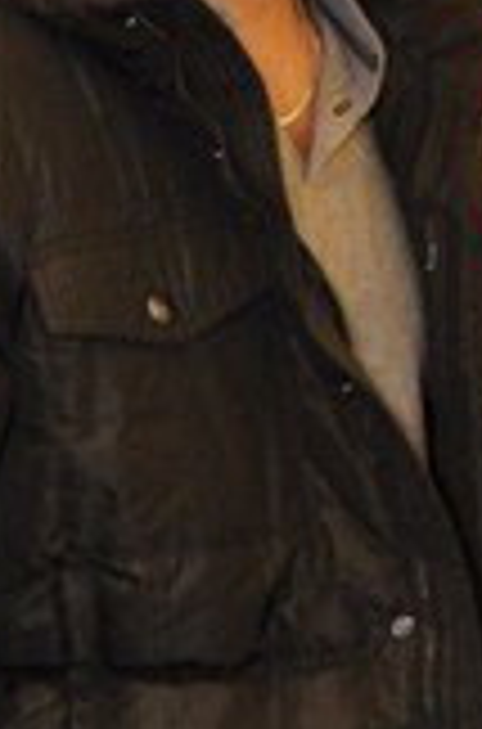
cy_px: 432
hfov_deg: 5.7
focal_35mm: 241
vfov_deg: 8.6
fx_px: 4871
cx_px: 209
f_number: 6.3
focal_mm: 50
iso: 1250
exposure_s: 1/60
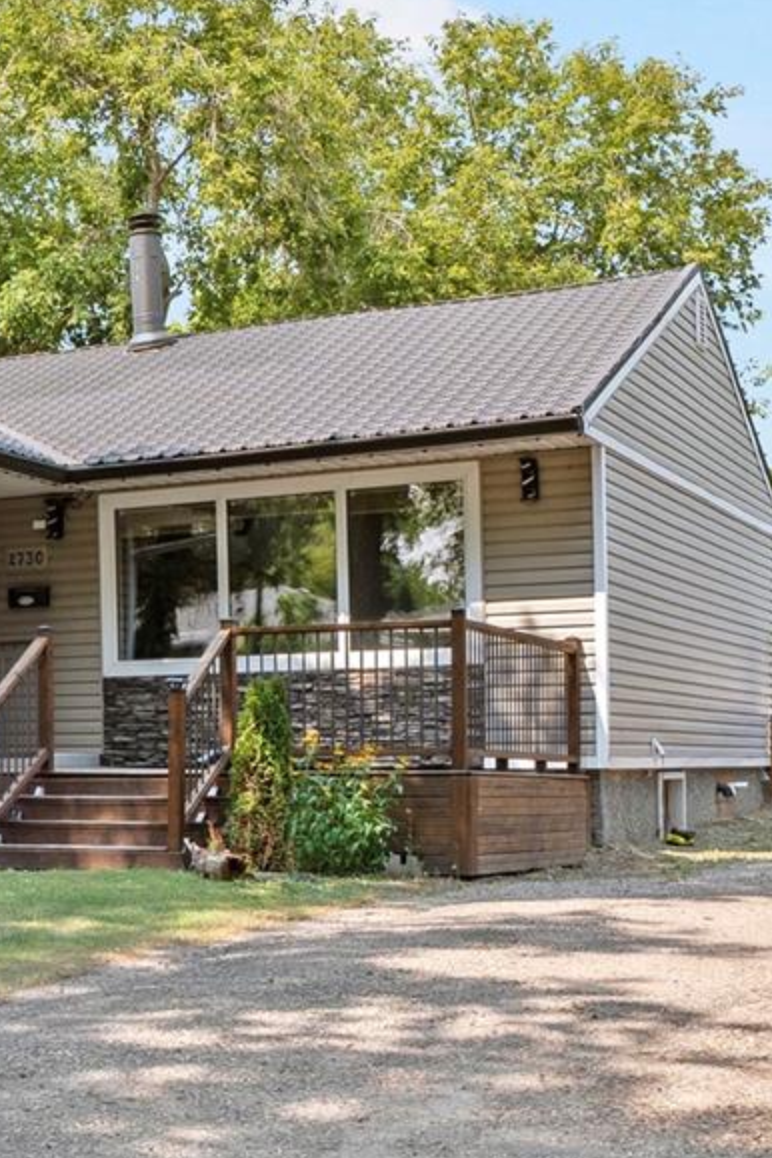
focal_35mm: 24
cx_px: 8
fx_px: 768
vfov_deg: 74.0
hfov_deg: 45.4
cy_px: 572
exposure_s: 1/10
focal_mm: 9
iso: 100
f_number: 9
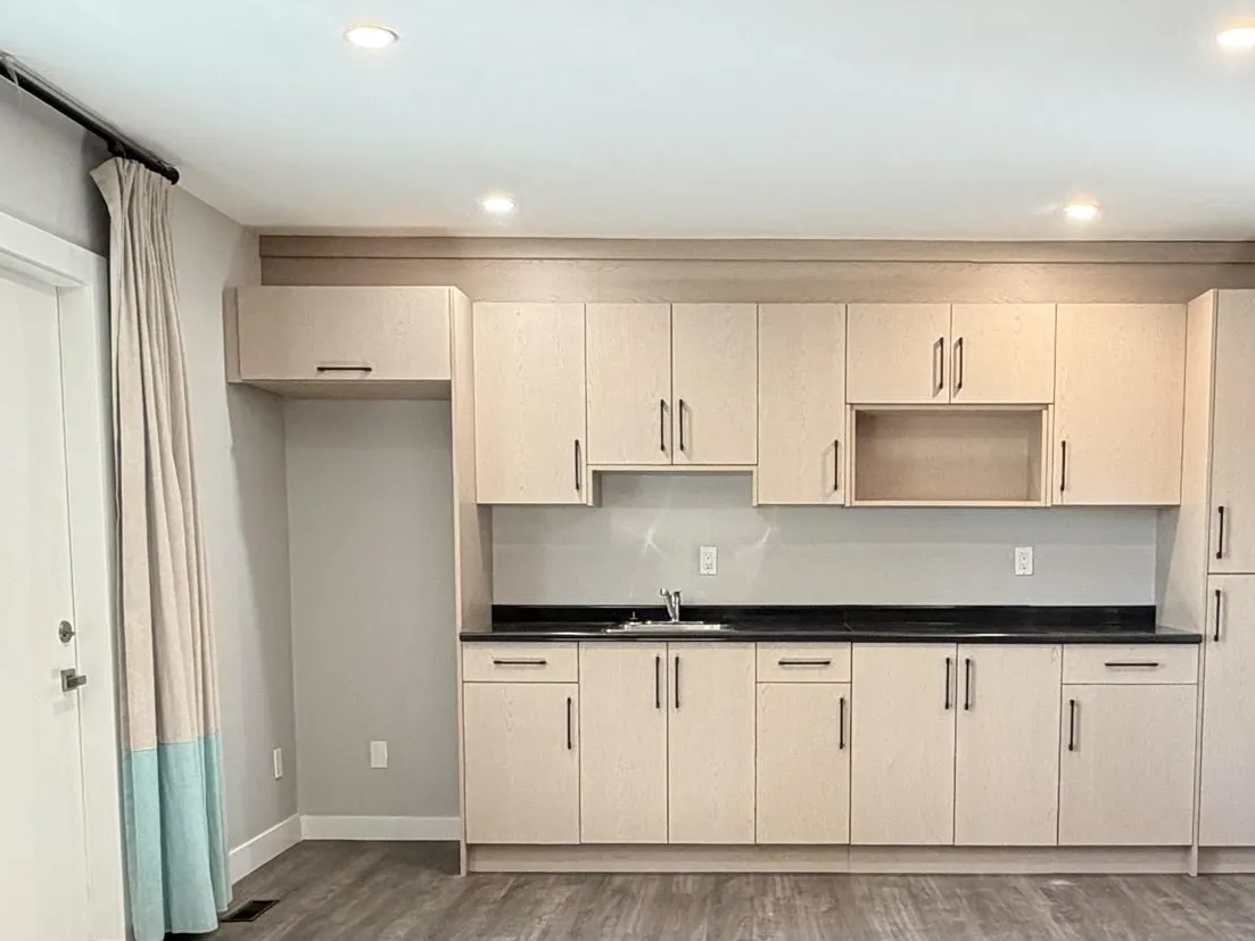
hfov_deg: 47.5
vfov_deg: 36.0
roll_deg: -0.3
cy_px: 696
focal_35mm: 39
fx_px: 1414
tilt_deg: -6.2
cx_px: 773
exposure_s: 1/60
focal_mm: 2.22
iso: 200
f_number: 2.2
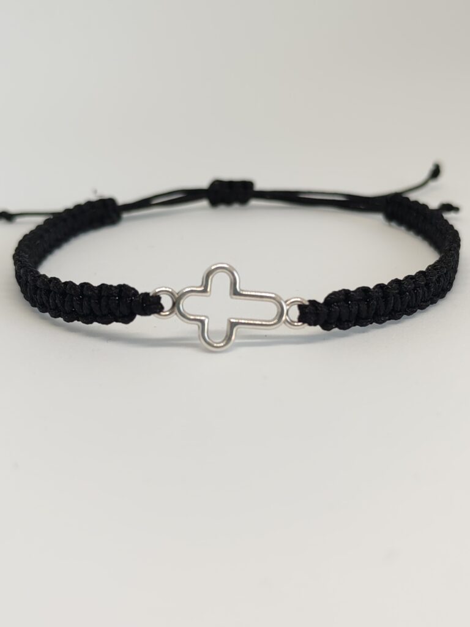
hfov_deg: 27.0
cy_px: 314
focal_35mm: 54
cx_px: 235
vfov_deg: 35.5
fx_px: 978
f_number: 1.9
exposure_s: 1/125
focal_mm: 6.12
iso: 200
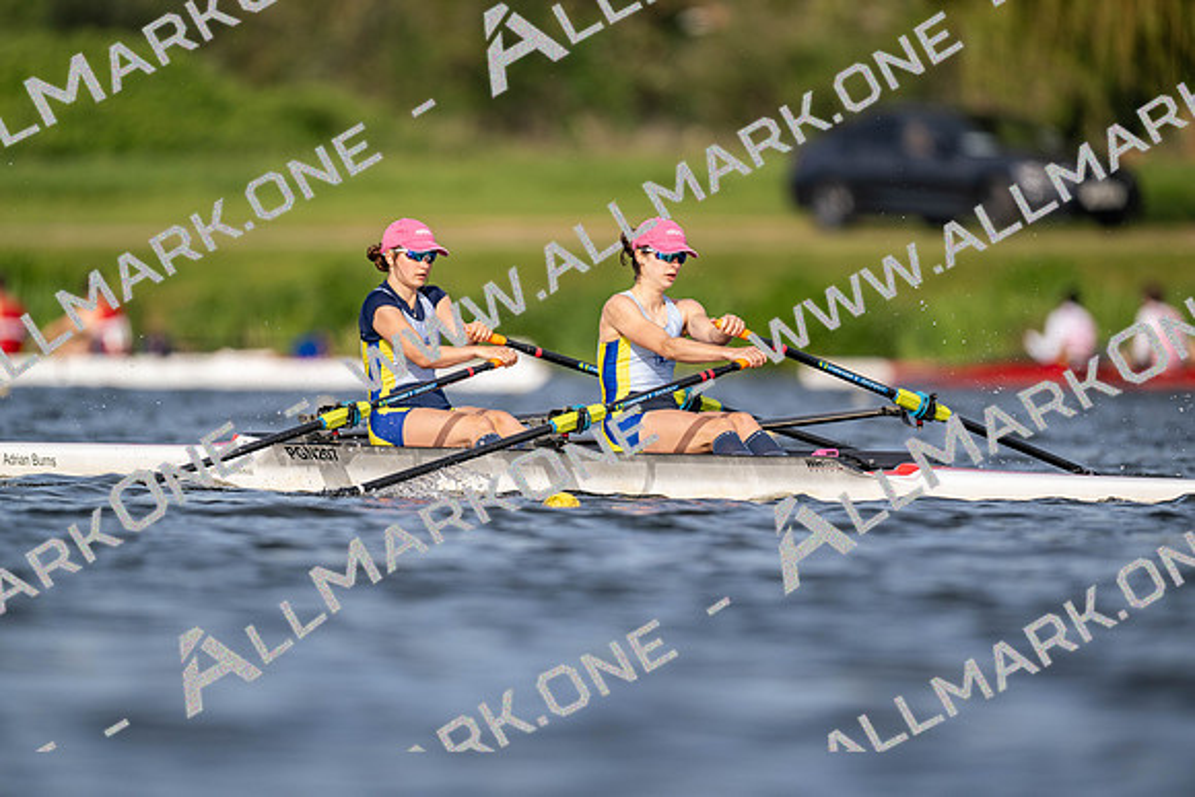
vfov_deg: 2.3
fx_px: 19920
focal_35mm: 600
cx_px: 598
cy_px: 398
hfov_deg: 3.4
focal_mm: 600
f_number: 4
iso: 250
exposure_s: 1/2500
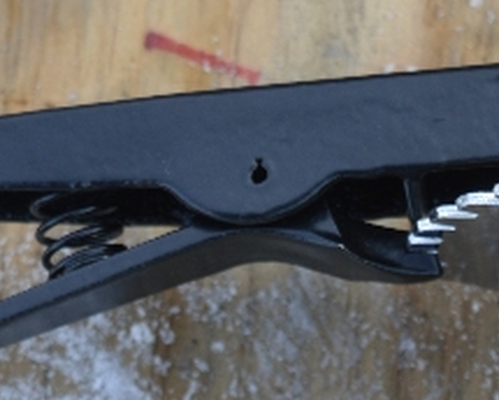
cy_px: 722
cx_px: 348
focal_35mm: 222
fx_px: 3279
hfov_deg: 8.7
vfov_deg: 6.8
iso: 100
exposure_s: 1/125
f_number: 5.6
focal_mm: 34
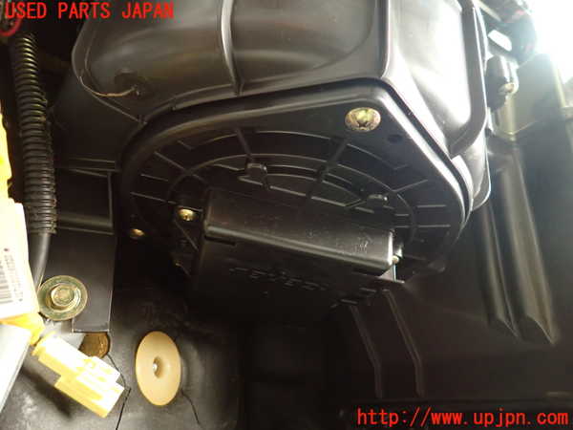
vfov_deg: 54.9
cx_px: 286
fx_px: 414
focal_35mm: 25
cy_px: 215
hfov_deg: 69.4
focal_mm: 4.5
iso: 640
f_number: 2
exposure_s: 1/30
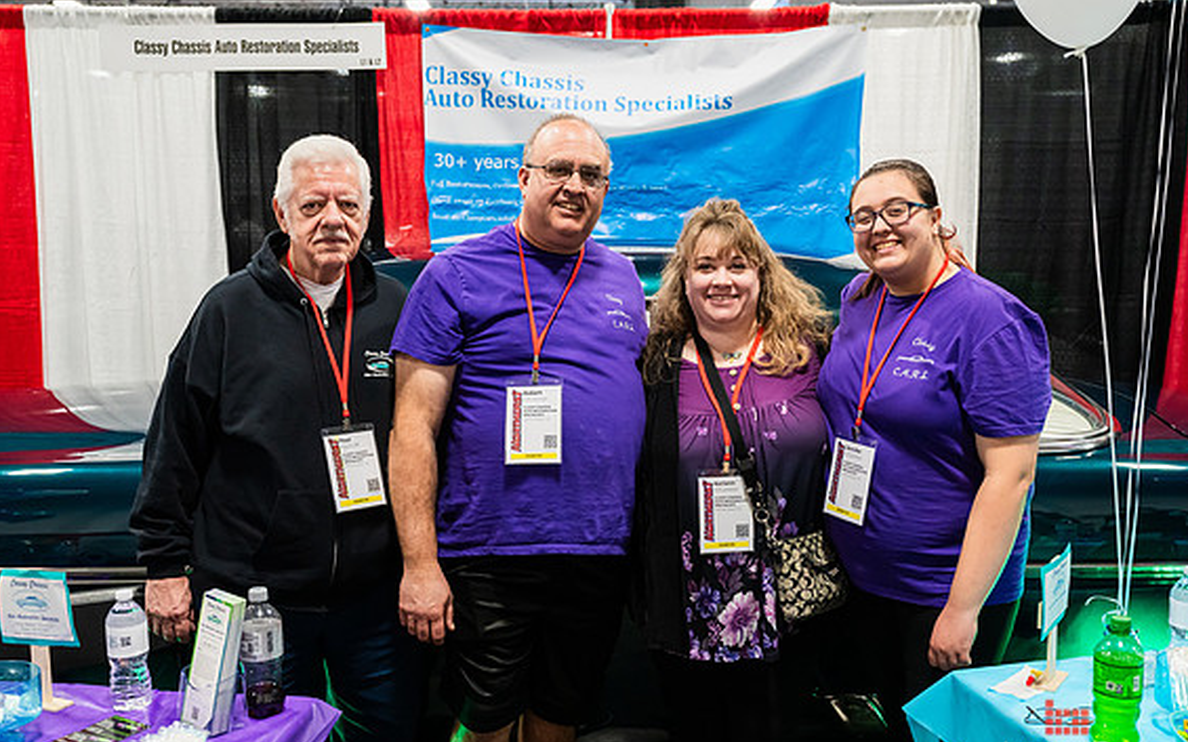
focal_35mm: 38
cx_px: 578
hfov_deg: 51.5
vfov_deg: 33.6
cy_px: 387
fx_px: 1230
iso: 4000
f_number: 4
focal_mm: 34.5
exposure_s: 1/200
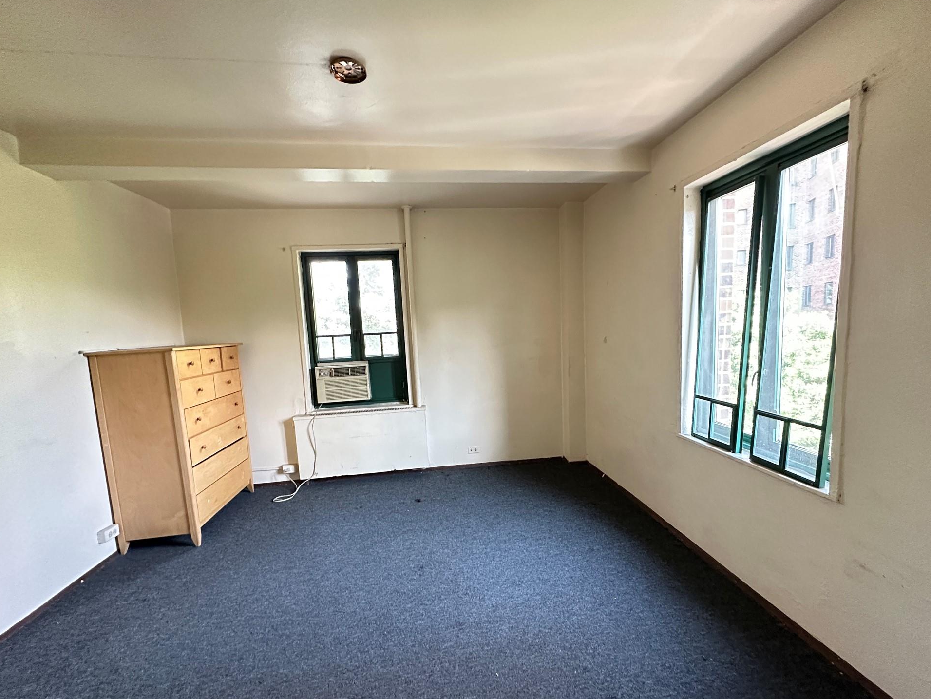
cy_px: 368
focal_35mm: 15
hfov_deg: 98.1
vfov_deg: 81.7
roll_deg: +2.1
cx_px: 478
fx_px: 404
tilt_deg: -5.2
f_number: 2.2
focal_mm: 2.22
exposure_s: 1/60
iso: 640
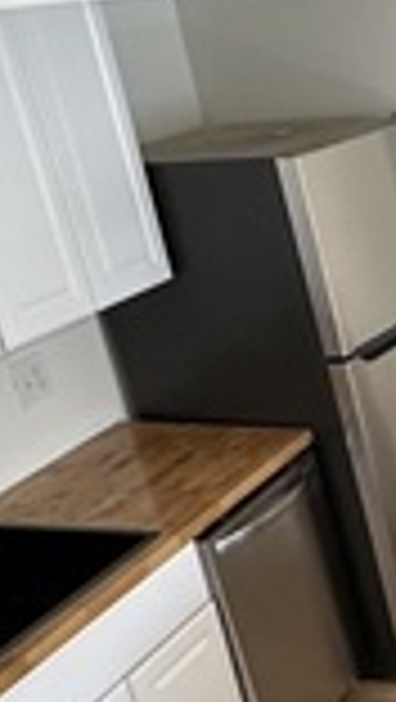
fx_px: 1211
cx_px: 724
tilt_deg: -29.3
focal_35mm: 65
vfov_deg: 31.1
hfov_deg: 15.7
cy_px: 605
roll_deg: +2.5
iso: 250
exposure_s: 1/99
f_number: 2.2
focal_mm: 2.22
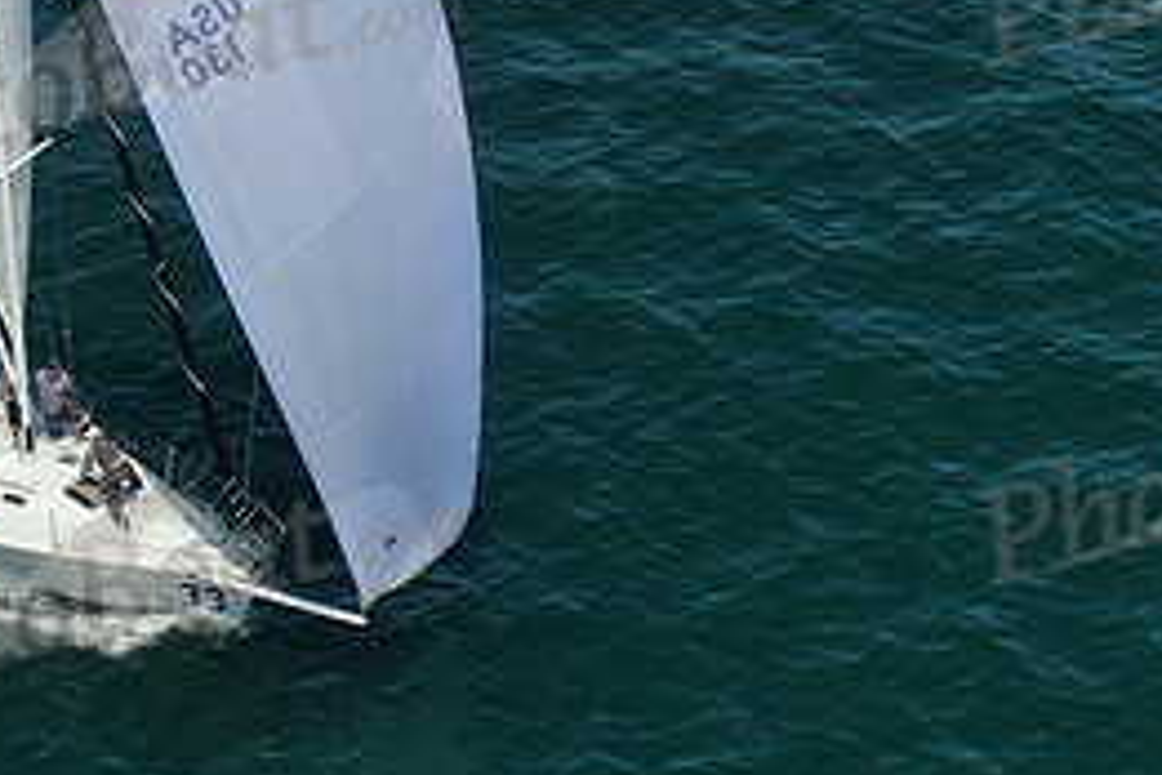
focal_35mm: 111
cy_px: 265
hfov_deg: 18.4
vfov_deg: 12.3
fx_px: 3583
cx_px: 726
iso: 100
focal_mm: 8.6
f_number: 3.8
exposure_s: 1/1250
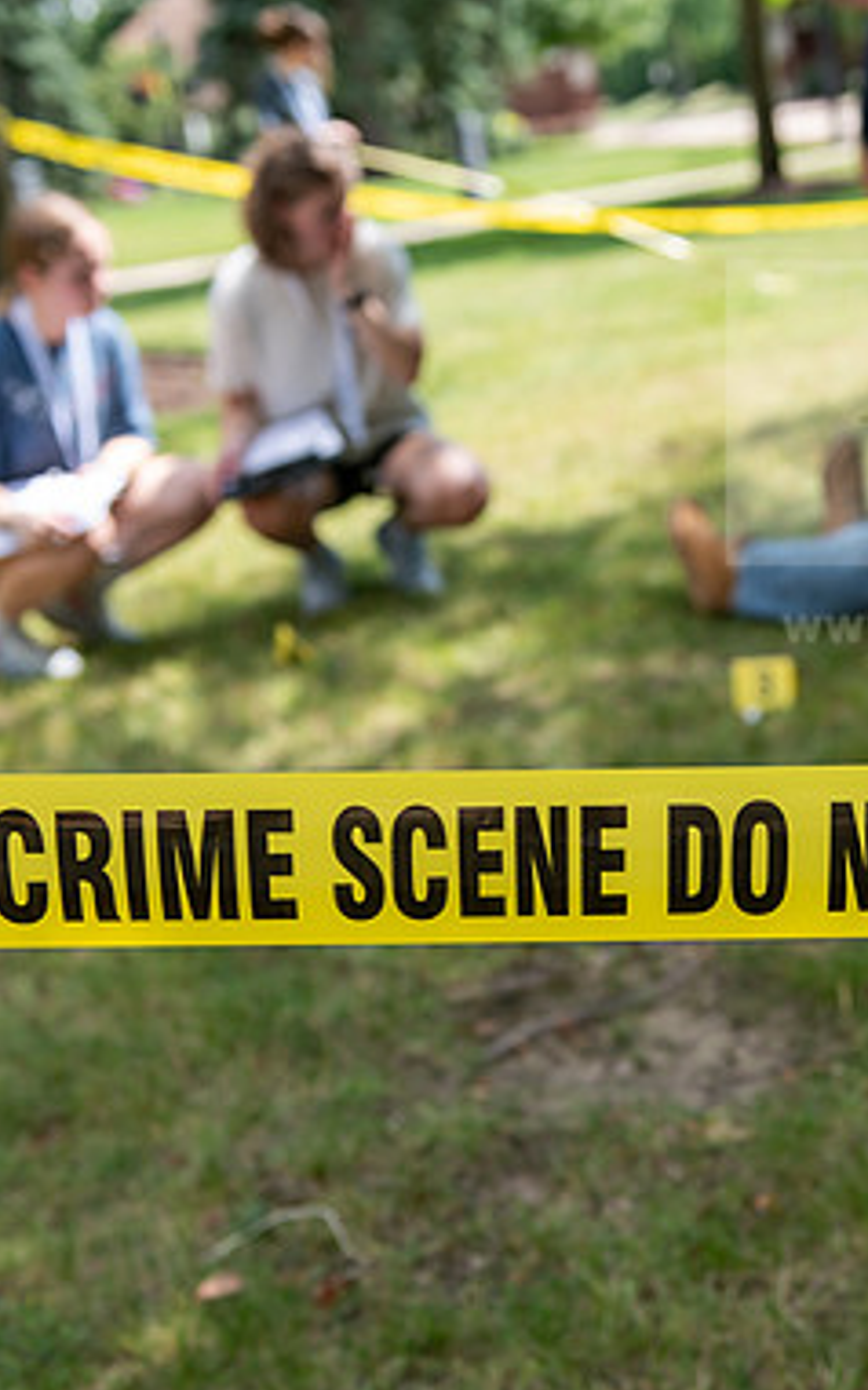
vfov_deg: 33.0
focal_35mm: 62
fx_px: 2348
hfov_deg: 20.8
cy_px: 702
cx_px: 616
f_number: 3.5
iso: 125
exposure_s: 1/400
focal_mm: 40
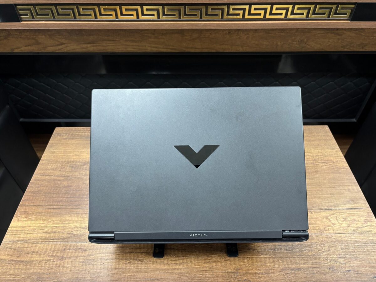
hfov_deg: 67.3
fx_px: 282
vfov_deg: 53.1
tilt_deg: -45.4
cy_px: 141
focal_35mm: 26
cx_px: 188
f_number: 1.6
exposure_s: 1/50
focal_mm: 5.96
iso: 250
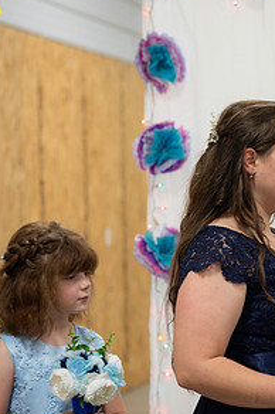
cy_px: 211
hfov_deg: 7.5
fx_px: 2079
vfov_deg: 11.4
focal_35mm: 181
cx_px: 384
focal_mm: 85
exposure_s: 1/125
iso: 640
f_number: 3.5
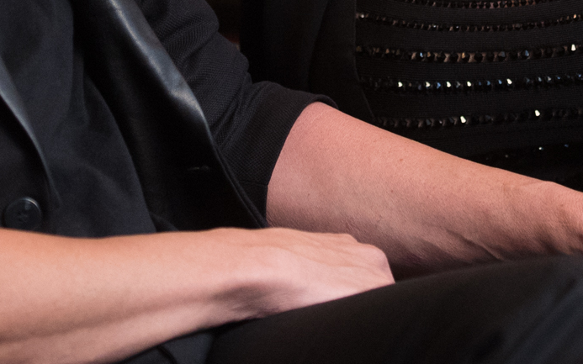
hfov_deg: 5.8
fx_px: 5751
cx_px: 409
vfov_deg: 3.6
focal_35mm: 362
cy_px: -237
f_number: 3.5
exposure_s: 1/250
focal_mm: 82
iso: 1600
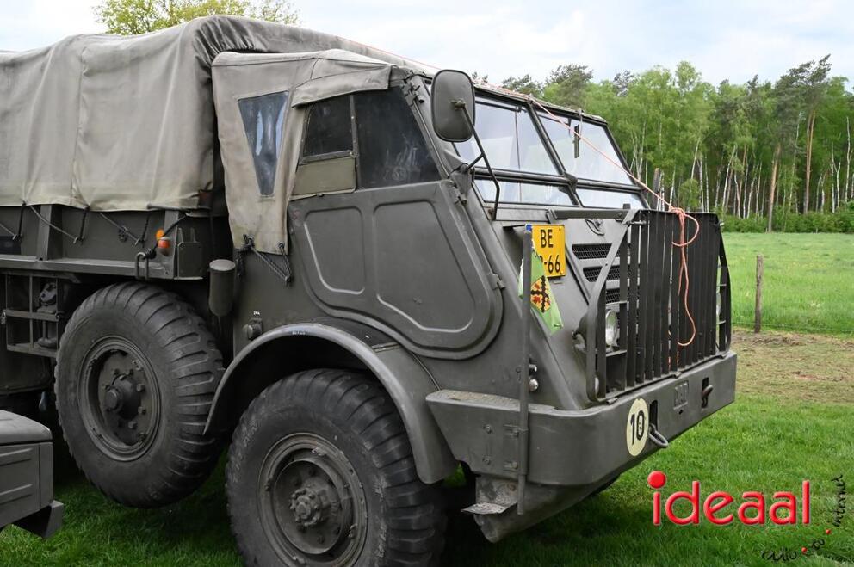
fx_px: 900
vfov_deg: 35.0
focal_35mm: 38
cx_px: 427
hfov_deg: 50.7
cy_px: 284
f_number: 18
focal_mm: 38
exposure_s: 1/1250
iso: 12800
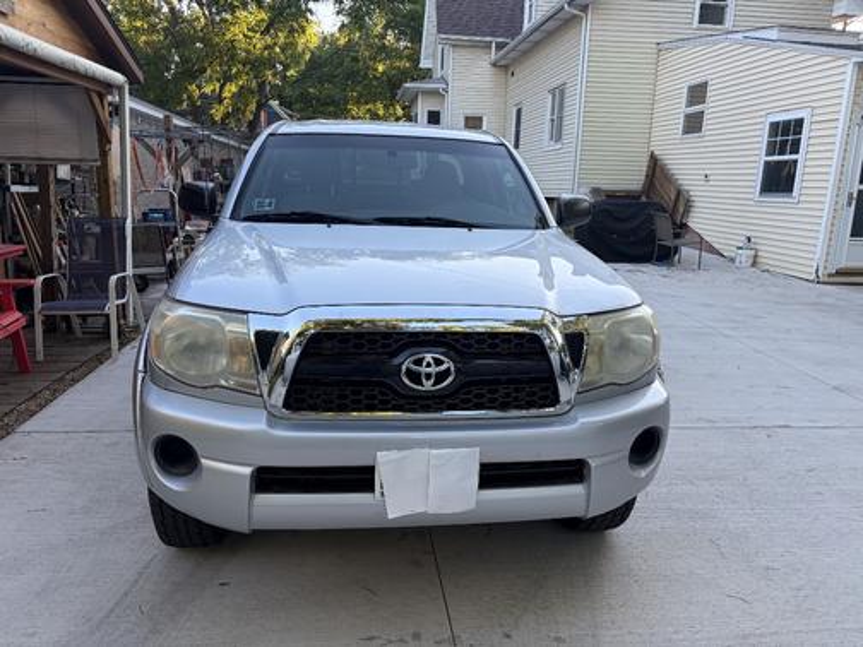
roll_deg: -2.4
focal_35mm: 26
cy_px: 324
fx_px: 648
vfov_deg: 53.1
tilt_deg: -12.2
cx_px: 432
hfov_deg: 67.3
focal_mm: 5.96
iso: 50
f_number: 1.6
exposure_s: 1/196
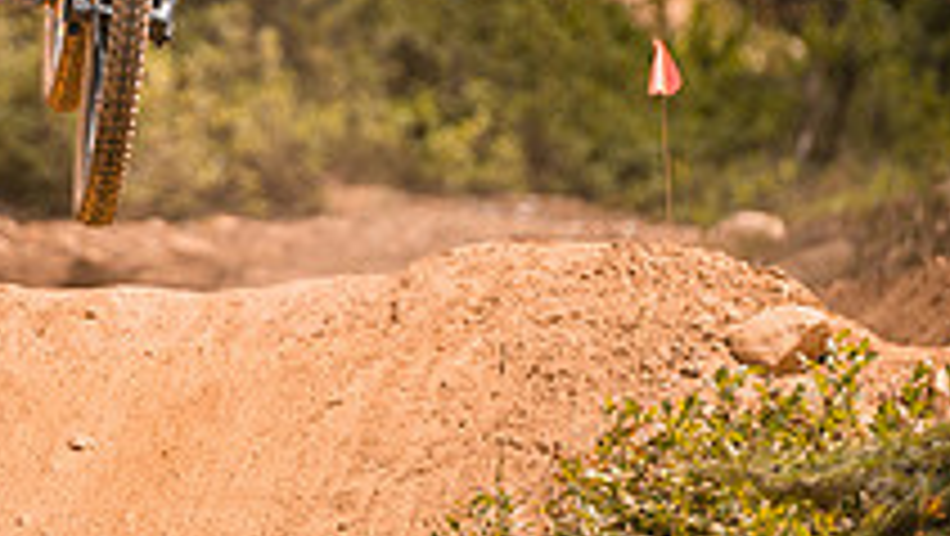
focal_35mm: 567
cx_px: 13
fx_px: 14292
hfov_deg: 3.8
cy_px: -283
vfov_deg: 2.1
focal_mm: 185
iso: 200
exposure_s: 1/1600
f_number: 2.8
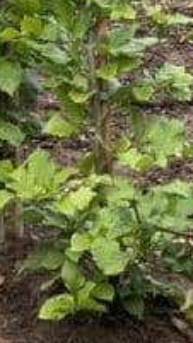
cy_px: -237
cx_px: -5
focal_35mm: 288
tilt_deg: -8.6
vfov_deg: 7.3
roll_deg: -0.4
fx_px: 2621
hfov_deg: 4.2
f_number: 2
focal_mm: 6
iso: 25
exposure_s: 1/122
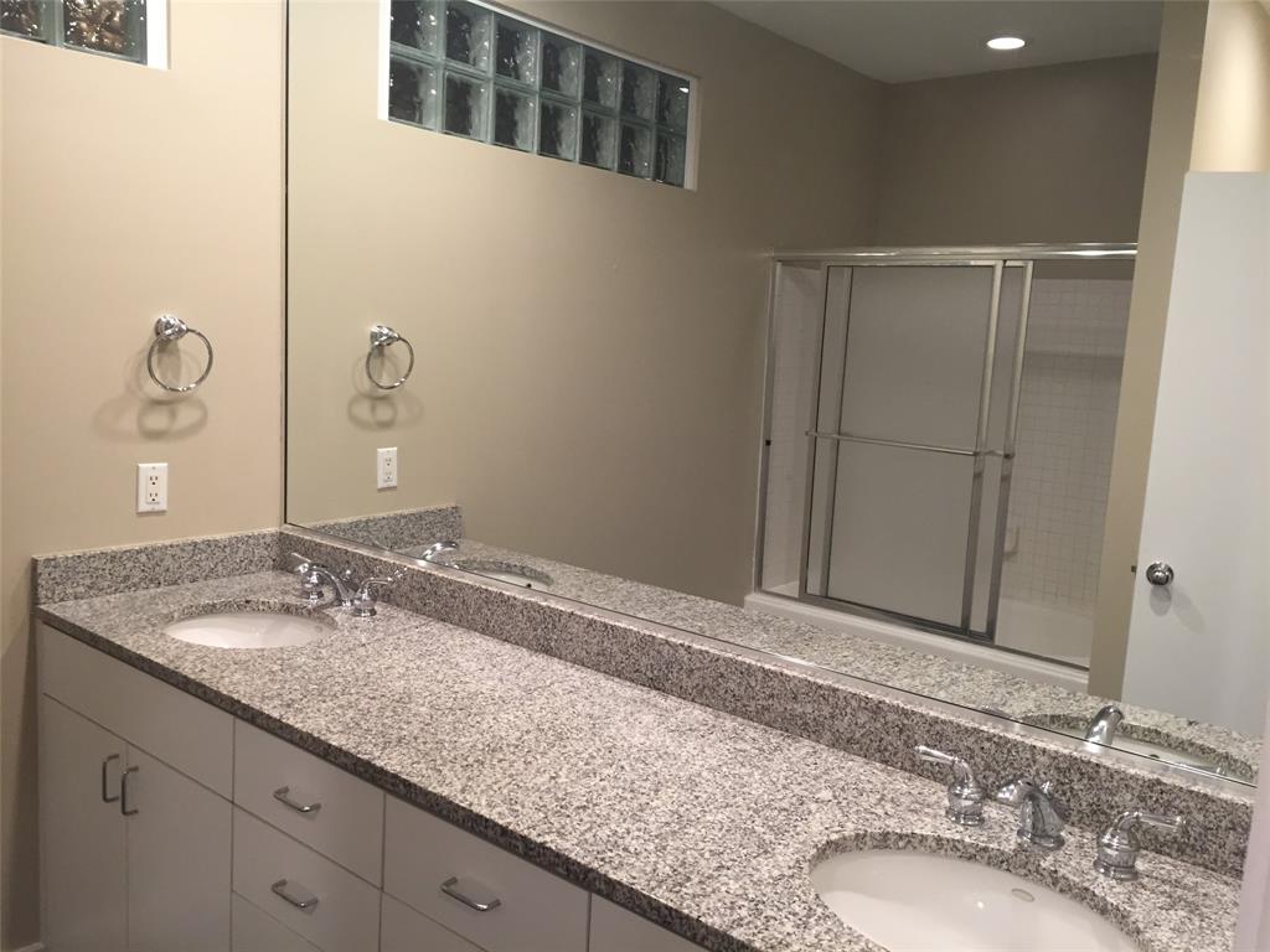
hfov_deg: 61.7
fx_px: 1064
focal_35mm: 29
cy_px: 476
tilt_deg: -6.0
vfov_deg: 48.2
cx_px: 635
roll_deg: -3.8
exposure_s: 1/30
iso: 100
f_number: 2.2
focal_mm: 4.15
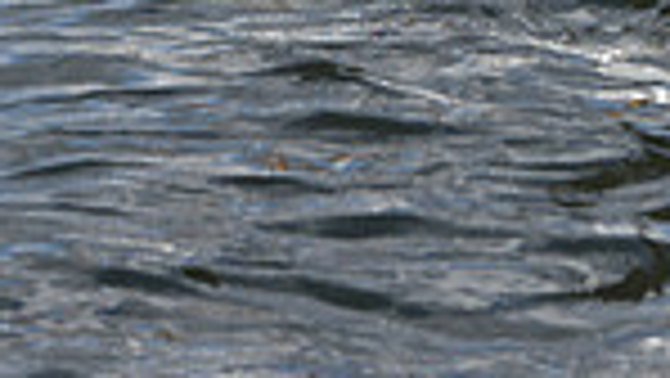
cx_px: 861
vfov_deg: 2.2
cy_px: -900
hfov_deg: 3.9
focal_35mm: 552
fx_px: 9812
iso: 250
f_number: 11
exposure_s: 1/800
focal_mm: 135
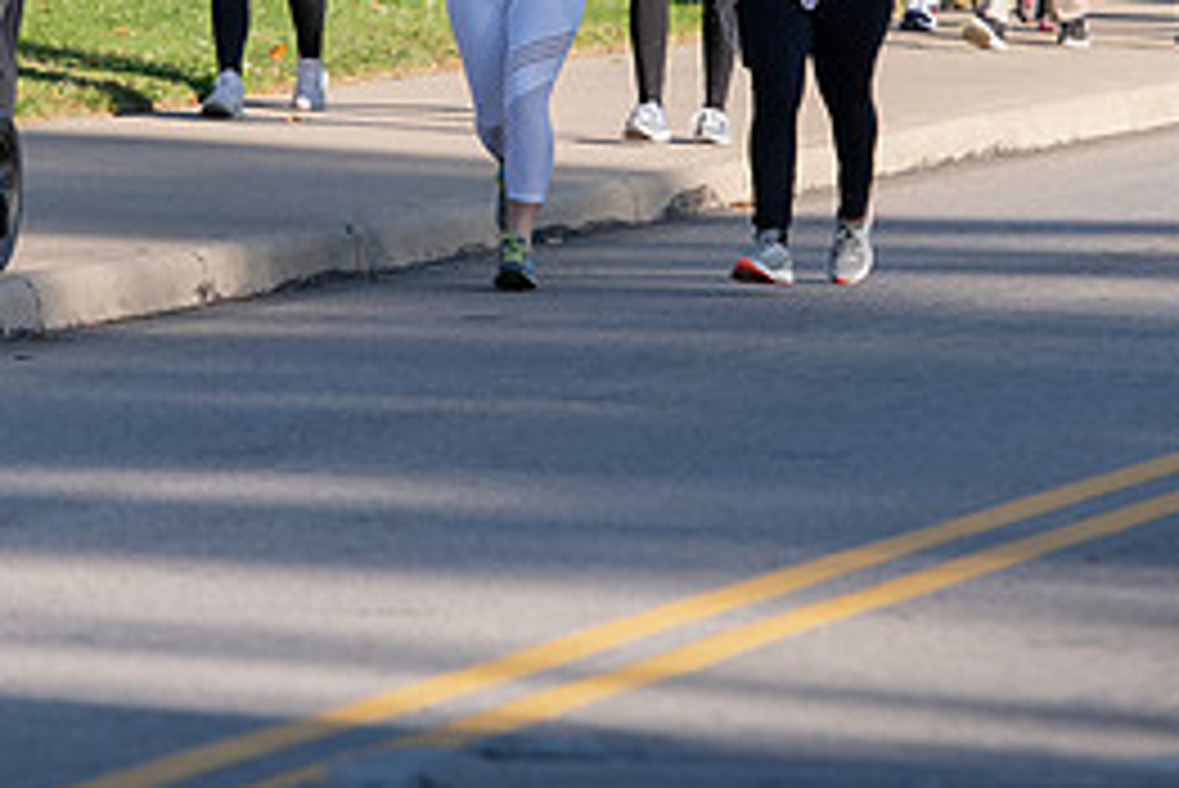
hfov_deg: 5.3
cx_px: 392
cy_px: -43
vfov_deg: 3.5
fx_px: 12713
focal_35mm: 388
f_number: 4.5
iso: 200
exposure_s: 1/640
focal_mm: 175
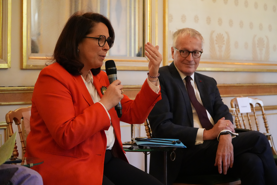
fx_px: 669
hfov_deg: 23.4
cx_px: 138
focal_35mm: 87
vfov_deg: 15.7
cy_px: 92
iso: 6400
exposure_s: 1/100
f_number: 4
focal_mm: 58
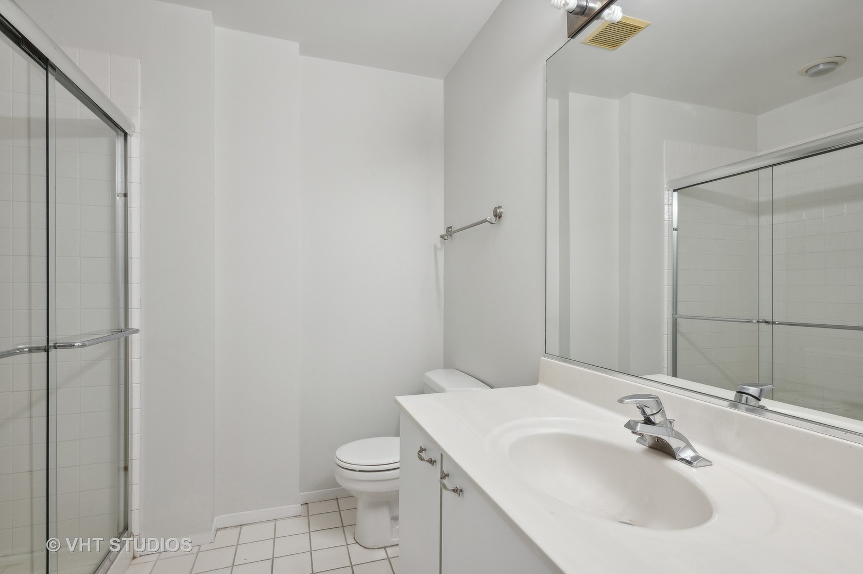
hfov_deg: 93.3
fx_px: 407
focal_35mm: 17
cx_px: 432
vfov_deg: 70.3
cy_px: 287
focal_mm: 17
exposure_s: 1/10
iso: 200
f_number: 9.5
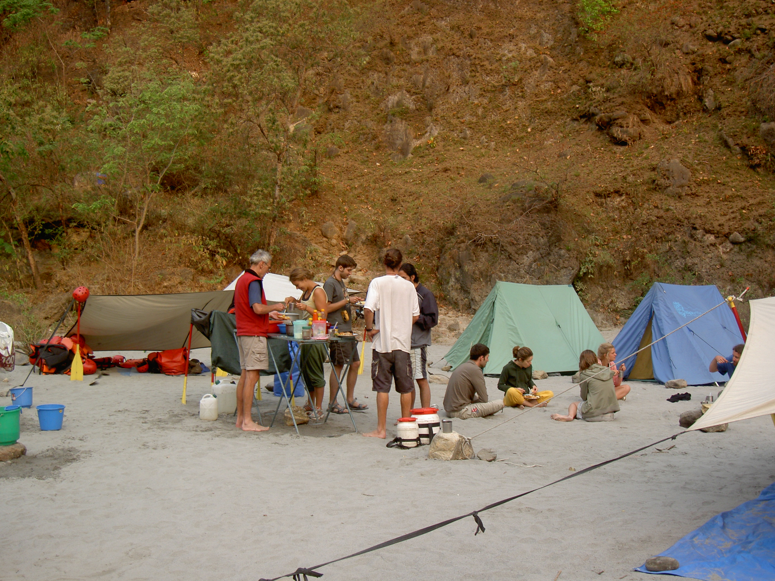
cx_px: 388
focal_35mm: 39
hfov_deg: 47.9
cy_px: 290
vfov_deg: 36.8
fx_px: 873
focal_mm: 8
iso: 50
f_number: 2.8
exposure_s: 1/160
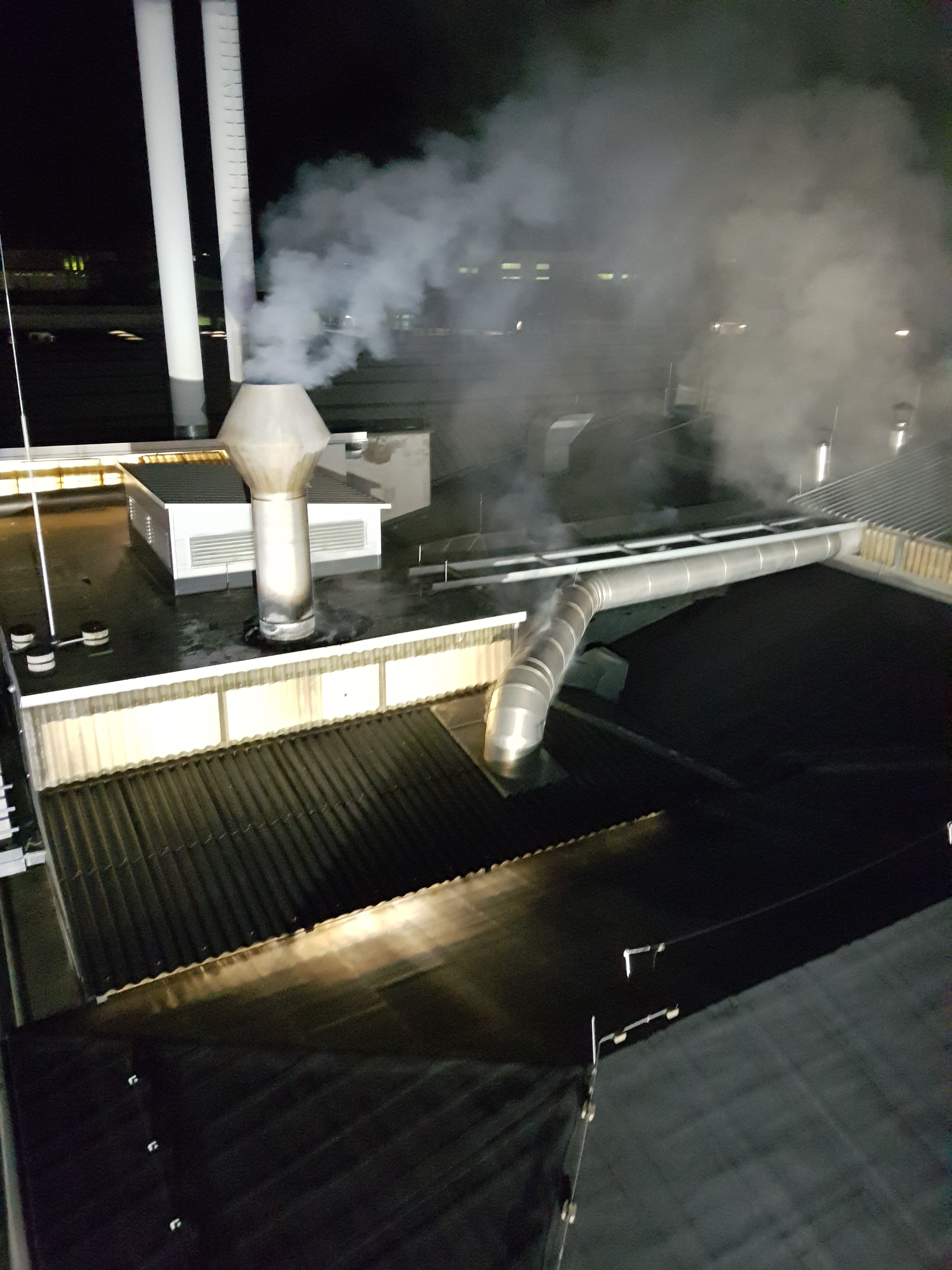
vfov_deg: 67.3
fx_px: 953
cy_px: 635
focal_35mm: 26
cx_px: 476
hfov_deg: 53.1
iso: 1250
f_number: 1.7
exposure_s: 1/17
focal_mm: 4.2
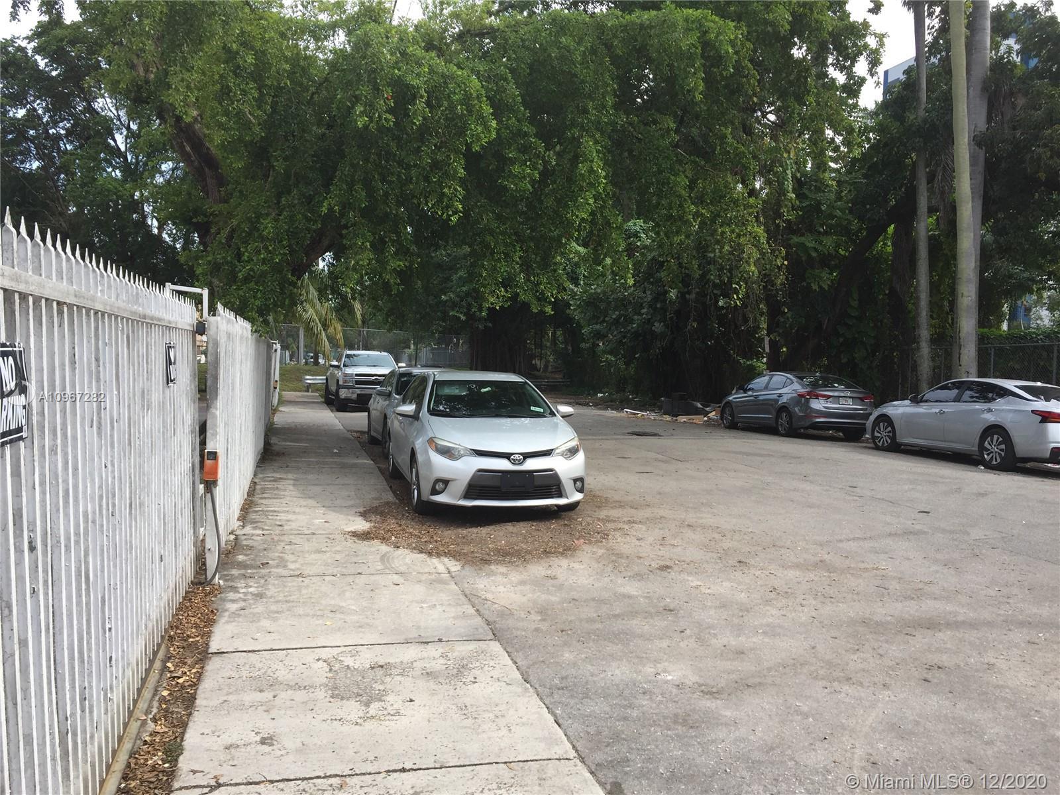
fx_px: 888
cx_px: 530
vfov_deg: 48.2
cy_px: 398
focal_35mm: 29
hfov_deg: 61.7
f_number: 2.2
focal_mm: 4.15
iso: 32
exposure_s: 1/648
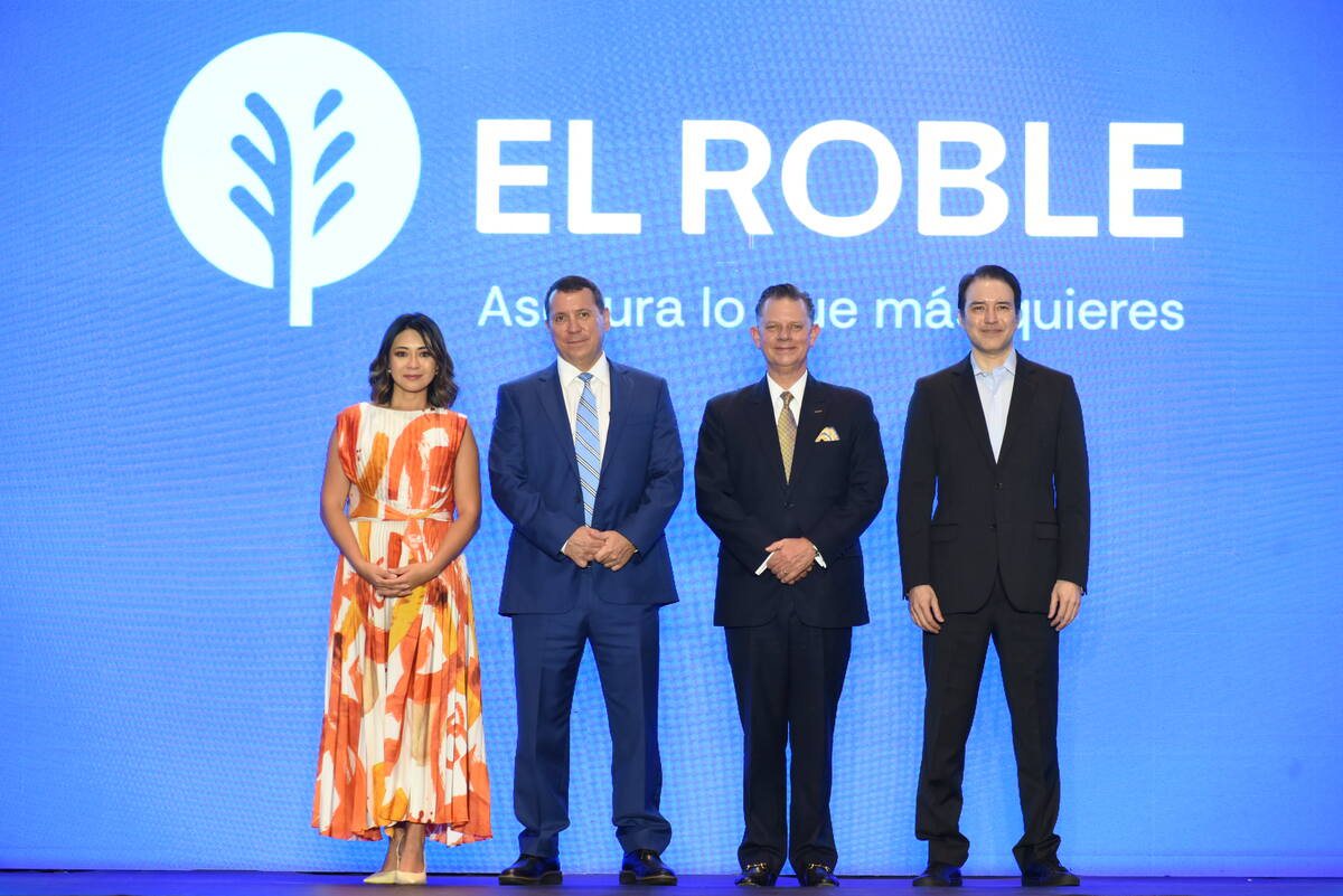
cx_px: 672
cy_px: 448
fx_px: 4553
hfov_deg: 16.8
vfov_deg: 11.2
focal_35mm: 122
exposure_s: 1/125
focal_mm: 122
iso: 4000
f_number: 5.6
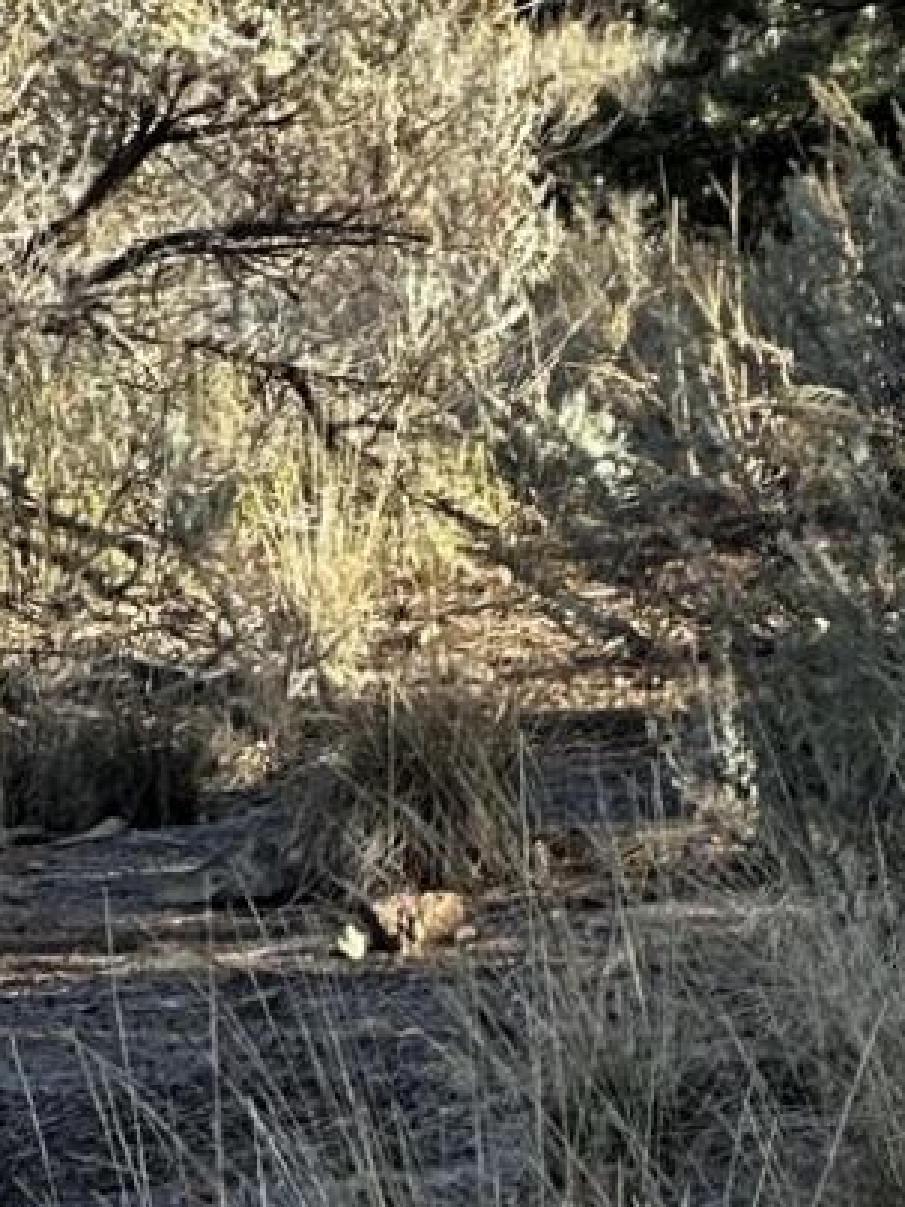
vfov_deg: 5.2
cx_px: 1517
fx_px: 13281
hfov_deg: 3.9
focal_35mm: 381
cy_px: 1494
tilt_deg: -2.8
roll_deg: -2.0
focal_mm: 9
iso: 32
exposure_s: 1/100
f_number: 2.8
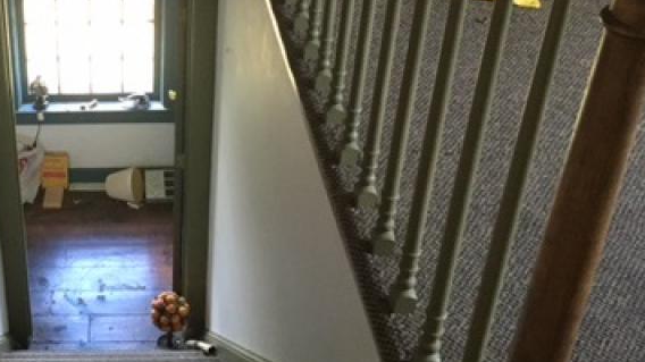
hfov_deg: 35.1
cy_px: 50
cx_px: 100
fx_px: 974
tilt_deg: -31.5
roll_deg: -0.6
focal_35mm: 57
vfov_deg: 20.7
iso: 200
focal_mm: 4.15
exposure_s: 1/30
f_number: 2.2
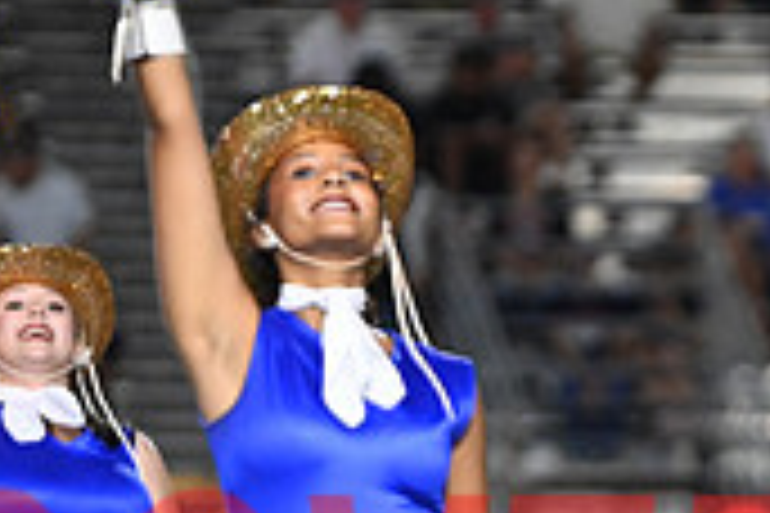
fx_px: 14479
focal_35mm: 677
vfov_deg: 2.0
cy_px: 664
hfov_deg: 3.0
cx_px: 1108
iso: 6400
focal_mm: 200
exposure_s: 1/1000
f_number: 2.8
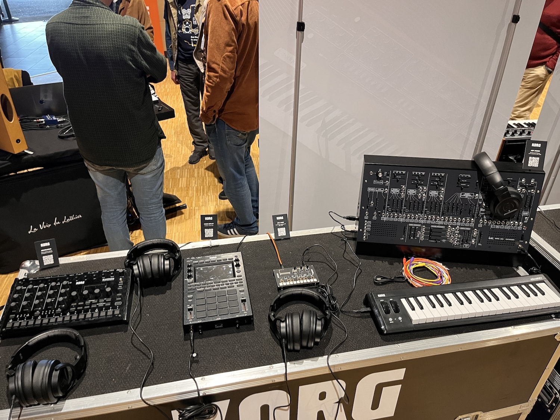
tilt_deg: -31.7
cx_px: 280
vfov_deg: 53.1
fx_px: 421
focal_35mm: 26
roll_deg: +0.0
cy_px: 210
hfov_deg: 67.3
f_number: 1.6
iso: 320
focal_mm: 5.1
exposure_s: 1/50
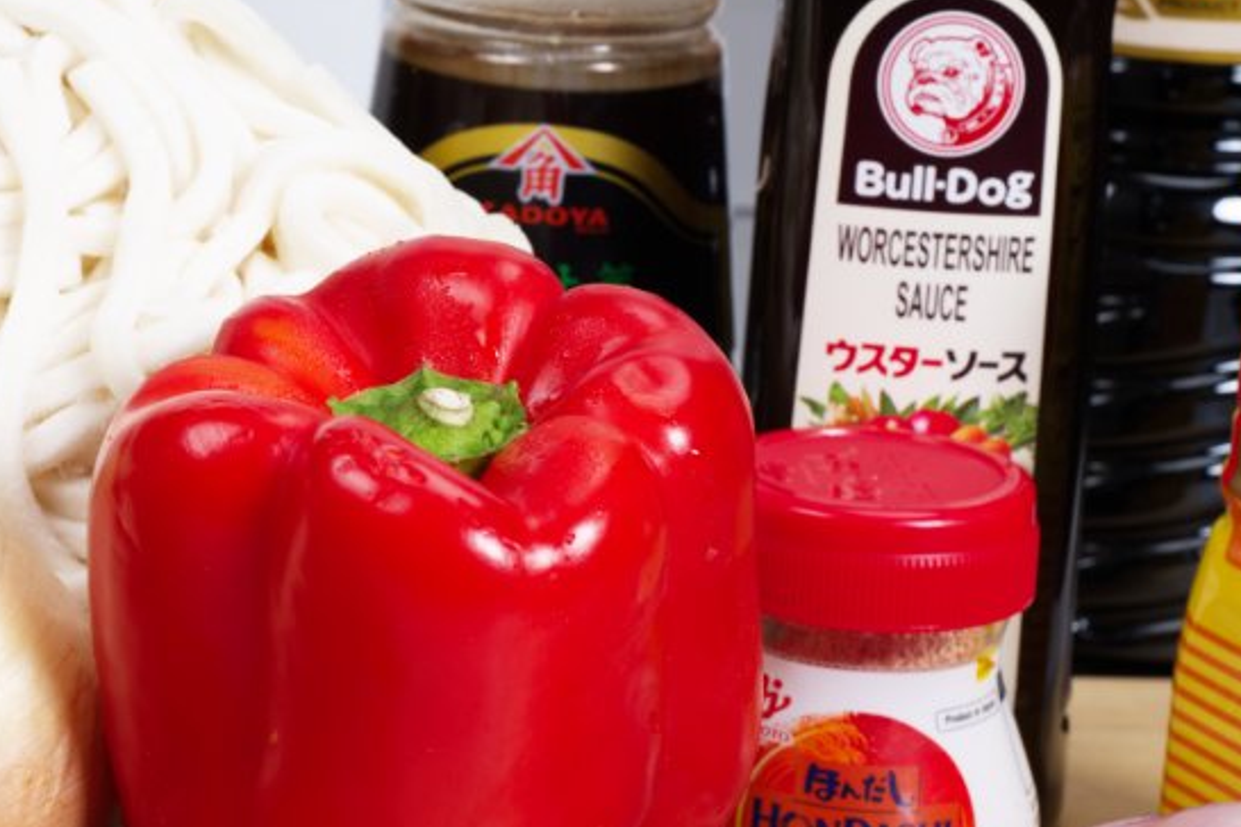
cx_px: 186
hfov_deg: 14.1
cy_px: 551
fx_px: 4998
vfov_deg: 9.5
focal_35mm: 145
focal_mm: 66
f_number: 11
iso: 100
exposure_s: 1/20
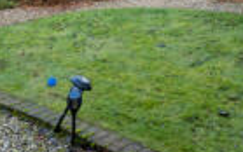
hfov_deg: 34.7
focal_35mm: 58
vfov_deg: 21.1
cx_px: 175
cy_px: -25
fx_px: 383
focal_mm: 11
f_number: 7.1
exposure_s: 1/125
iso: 400
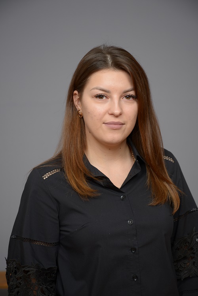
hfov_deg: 16.1
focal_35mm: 85
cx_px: 99
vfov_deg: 23.9
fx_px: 701
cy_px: 148
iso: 125
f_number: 5.6
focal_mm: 85
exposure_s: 1/125
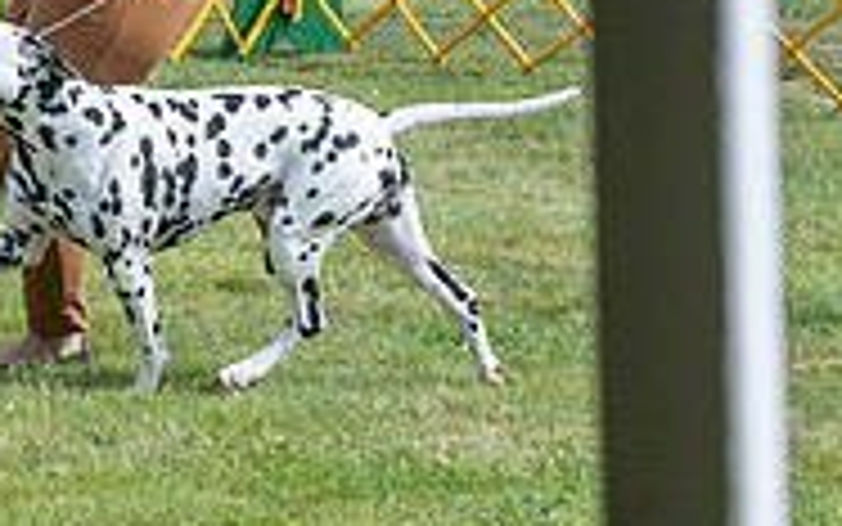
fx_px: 8080
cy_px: -211
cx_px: 27
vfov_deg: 3.7
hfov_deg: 6.0
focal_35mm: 352
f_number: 5.6
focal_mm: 96
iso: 250
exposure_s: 1/1250
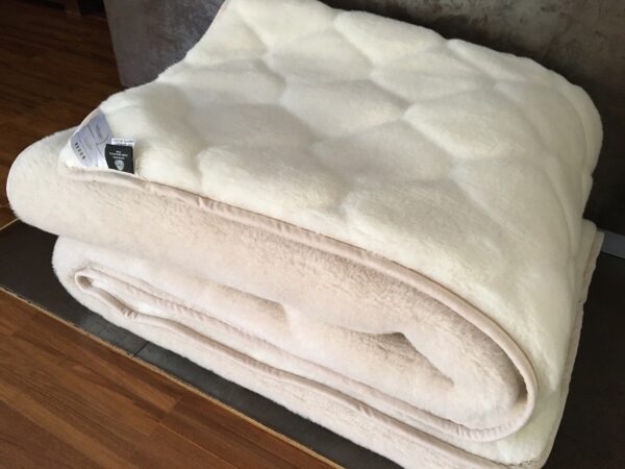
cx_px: 312
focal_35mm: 29
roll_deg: -2.2
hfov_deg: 61.7
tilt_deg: -40.0
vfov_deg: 48.2
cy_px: 234
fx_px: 524
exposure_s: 1/33
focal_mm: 4.15
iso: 160
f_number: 2.2
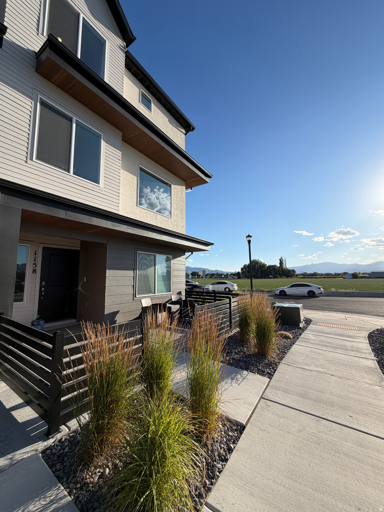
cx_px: 192
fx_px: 207
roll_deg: -0.6
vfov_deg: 102.1
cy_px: 256
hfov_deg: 85.7
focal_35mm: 14
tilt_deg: +7.2
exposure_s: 1/770
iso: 25
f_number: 2.2
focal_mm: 2.22
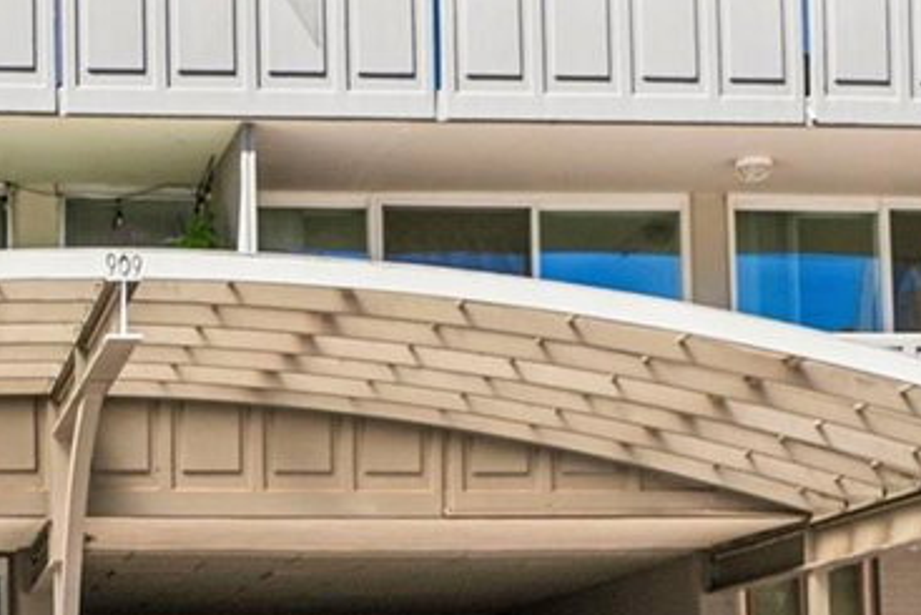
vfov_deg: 13.8
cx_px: 110
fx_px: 2508
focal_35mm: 98
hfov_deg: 20.4
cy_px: 572
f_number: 8
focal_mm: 20
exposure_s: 1/200
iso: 100
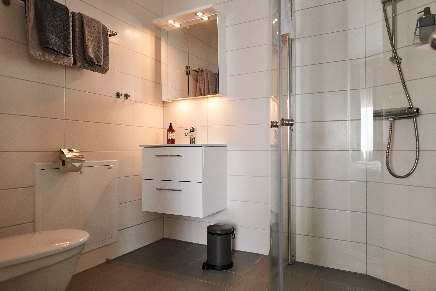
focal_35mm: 24
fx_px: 291
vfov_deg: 53.1
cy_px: 146
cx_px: 218
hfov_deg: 73.7
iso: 200
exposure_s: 1/80
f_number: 3.2
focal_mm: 24
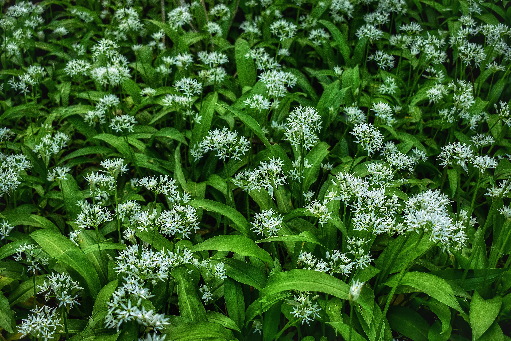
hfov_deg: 42.3
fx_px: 660
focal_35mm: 46
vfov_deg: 28.9
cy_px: 170
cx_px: 256
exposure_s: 1/100
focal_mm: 31
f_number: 5
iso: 200
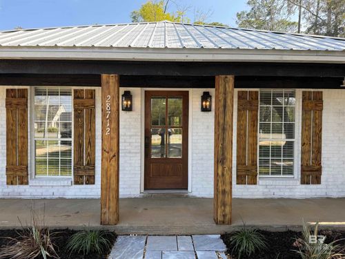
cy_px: 130
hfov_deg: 71.6
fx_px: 239
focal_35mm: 24
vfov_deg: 56.8
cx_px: 172
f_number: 1.78
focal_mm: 6.76
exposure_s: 1/943
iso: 100
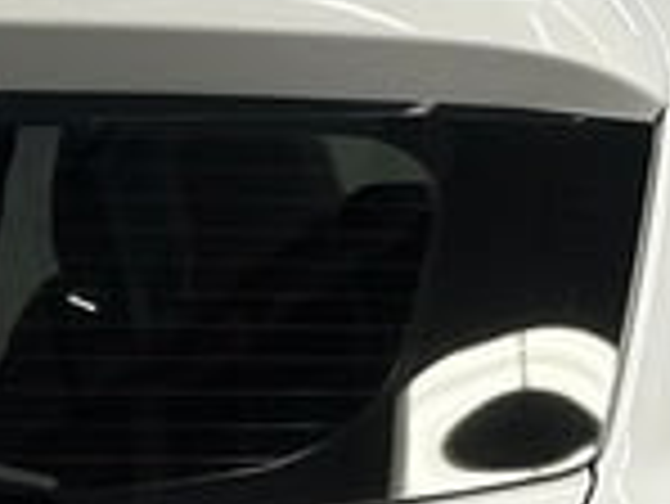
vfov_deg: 5.1
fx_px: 5598
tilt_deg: -9.0
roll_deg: +0.7
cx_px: 247
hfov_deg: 6.8
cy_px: 907
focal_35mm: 289
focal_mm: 6.86
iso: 50
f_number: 1.78
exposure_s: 1/50
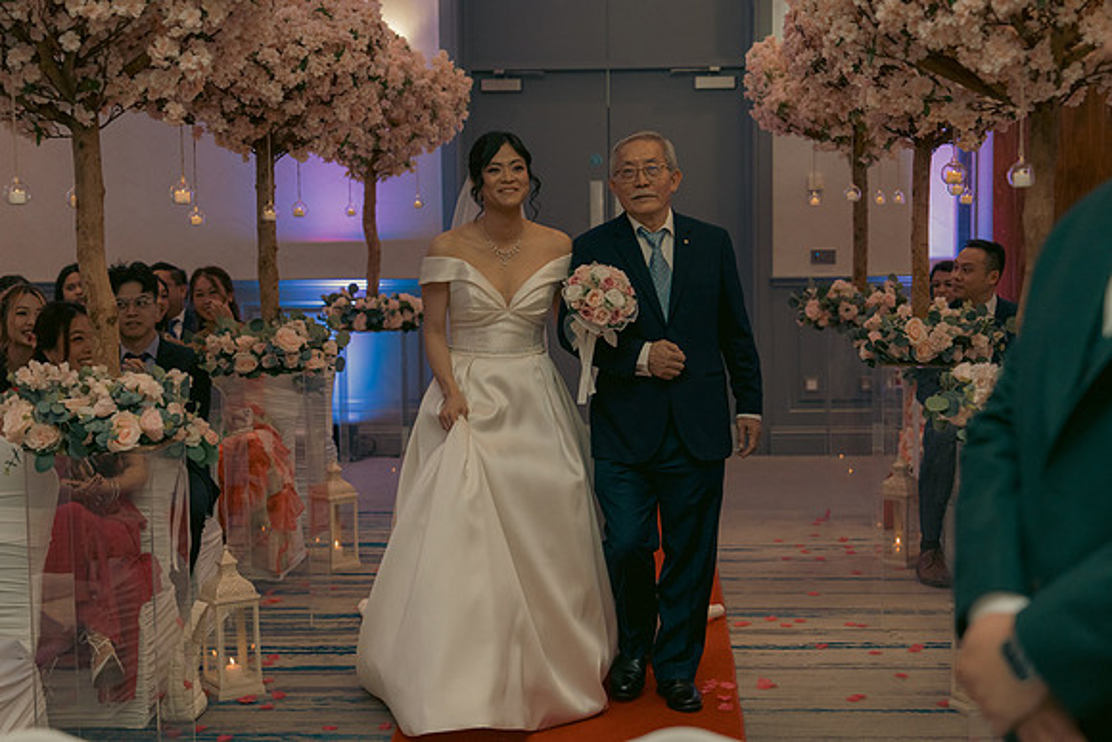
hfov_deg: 35.0
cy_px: 371
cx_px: 556
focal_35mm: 57
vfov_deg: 23.8
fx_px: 1761
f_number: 3.5
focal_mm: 57
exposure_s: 1/160
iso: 2500
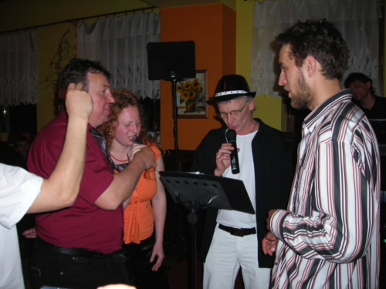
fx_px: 424
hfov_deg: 49.0
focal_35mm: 38
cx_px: 193
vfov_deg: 37.7
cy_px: 144
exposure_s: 1/60.1
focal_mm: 6.3
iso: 99
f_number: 3.2
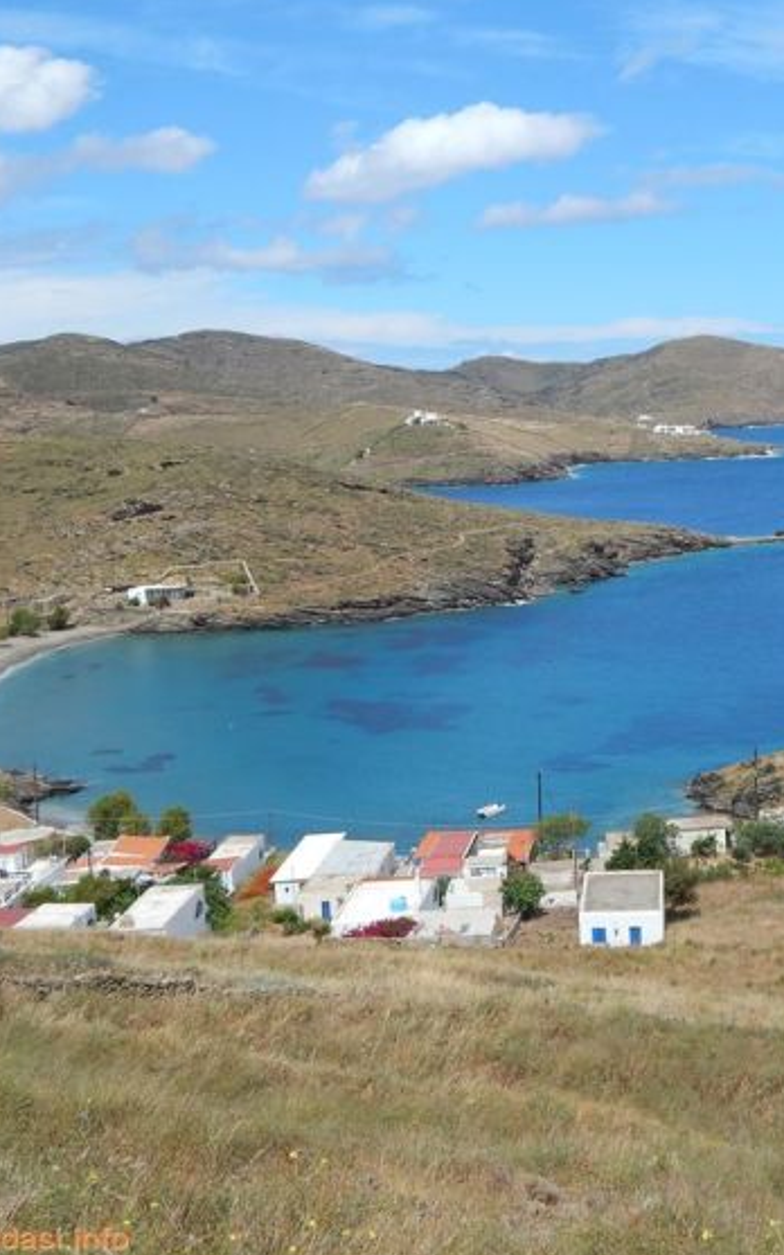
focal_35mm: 50
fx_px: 1710
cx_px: 644
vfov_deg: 40.3
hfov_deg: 25.3
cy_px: 628
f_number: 6.7
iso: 125
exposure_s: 1/640
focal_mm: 6.1
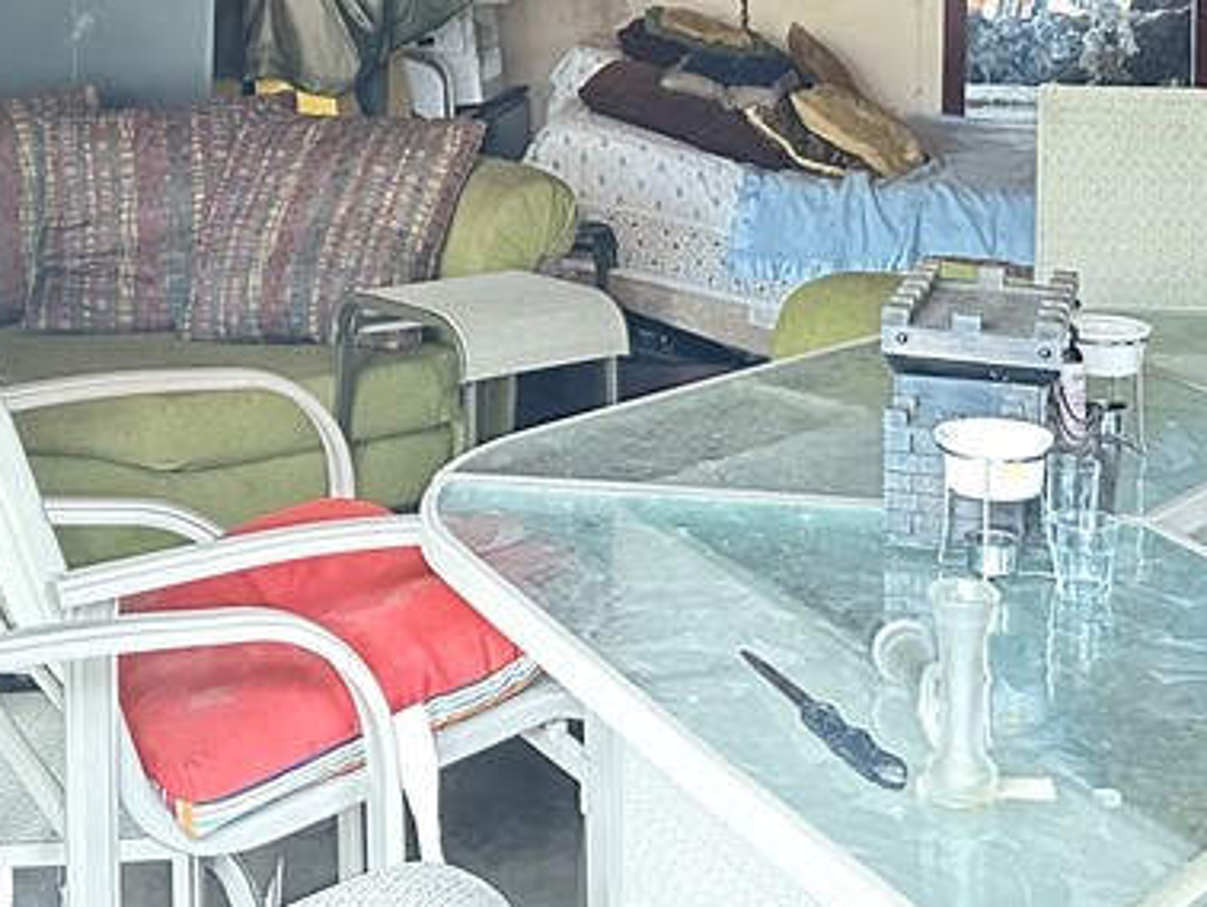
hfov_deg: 29.8
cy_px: -131
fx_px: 2268
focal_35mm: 65
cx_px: 575
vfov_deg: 21.3
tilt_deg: -0.3
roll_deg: -0.5
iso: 1600
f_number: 1.78
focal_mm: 6.86
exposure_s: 1/30
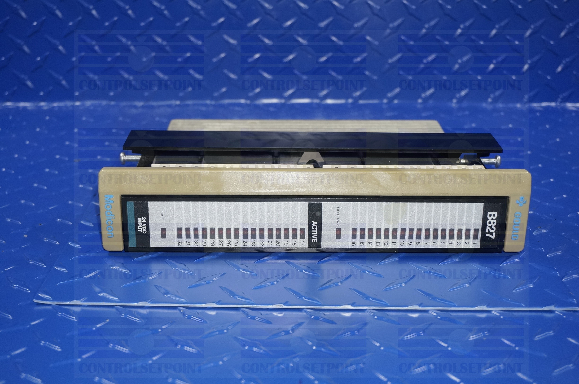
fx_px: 843
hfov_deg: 37.9
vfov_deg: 25.7
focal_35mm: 52
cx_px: 290
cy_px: 192
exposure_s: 1/60
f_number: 5.6
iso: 800
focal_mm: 35
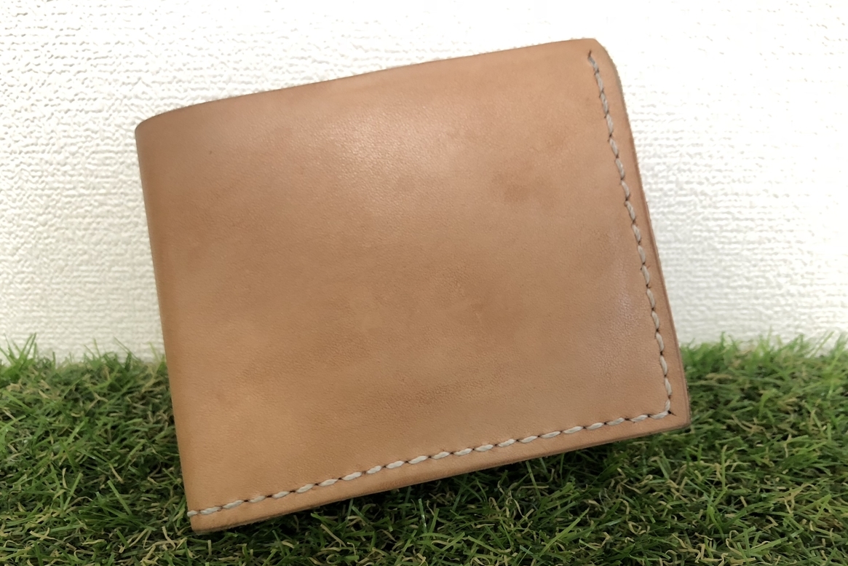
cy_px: 297
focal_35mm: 30
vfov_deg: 43.6
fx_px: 707
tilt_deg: -20.9
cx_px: 416
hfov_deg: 61.9
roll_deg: -0.6
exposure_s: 1/17
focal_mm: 3.99
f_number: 1.8
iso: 100
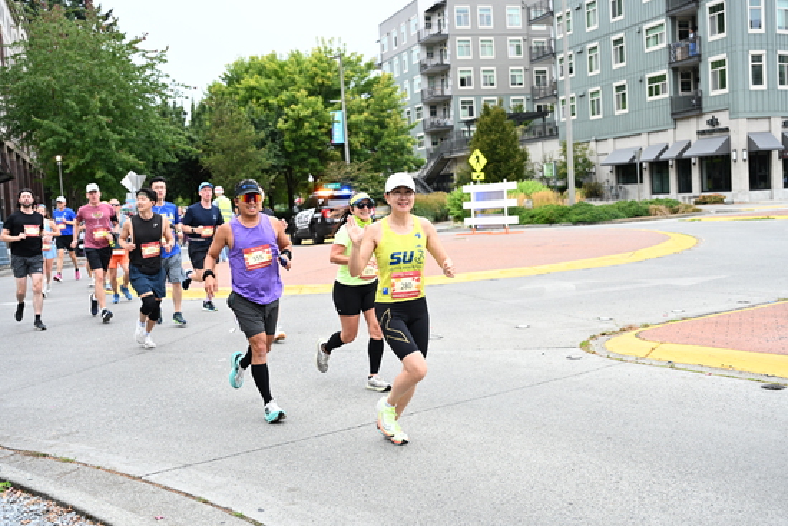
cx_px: 394
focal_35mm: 41
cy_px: 263
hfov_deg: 47.4
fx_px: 898
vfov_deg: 32.6
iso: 2000
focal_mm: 41
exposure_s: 1/800
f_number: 4
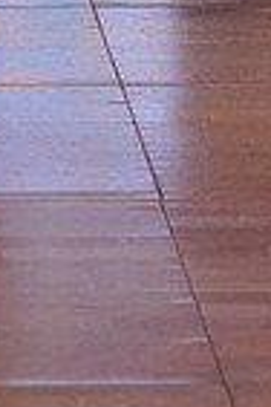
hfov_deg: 6.7
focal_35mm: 205
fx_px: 2315
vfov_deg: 9.4
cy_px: -410
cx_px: 102
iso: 1250
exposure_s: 1/400
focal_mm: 50
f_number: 4
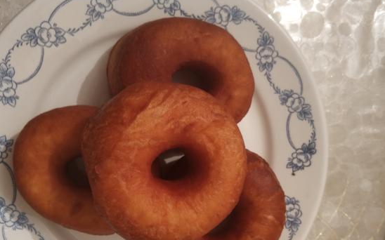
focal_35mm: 36
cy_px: 163
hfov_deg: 54.0
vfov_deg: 34.9
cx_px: 185
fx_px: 378
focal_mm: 3.82
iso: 308
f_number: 1.8
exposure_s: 1/24
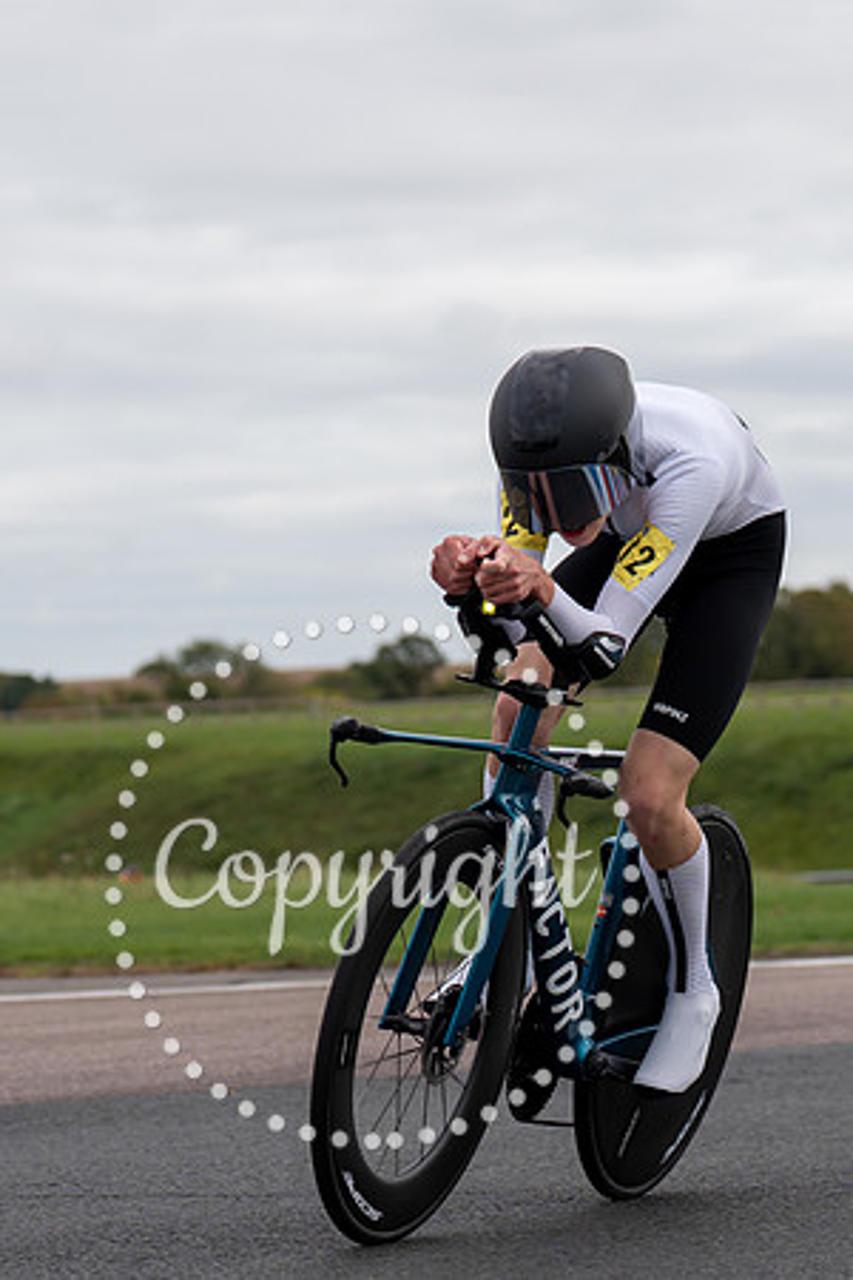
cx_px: 546
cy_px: 782
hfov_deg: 8.4
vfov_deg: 12.6
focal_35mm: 163
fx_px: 5803
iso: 125
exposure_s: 1/1000
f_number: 3.5
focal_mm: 70
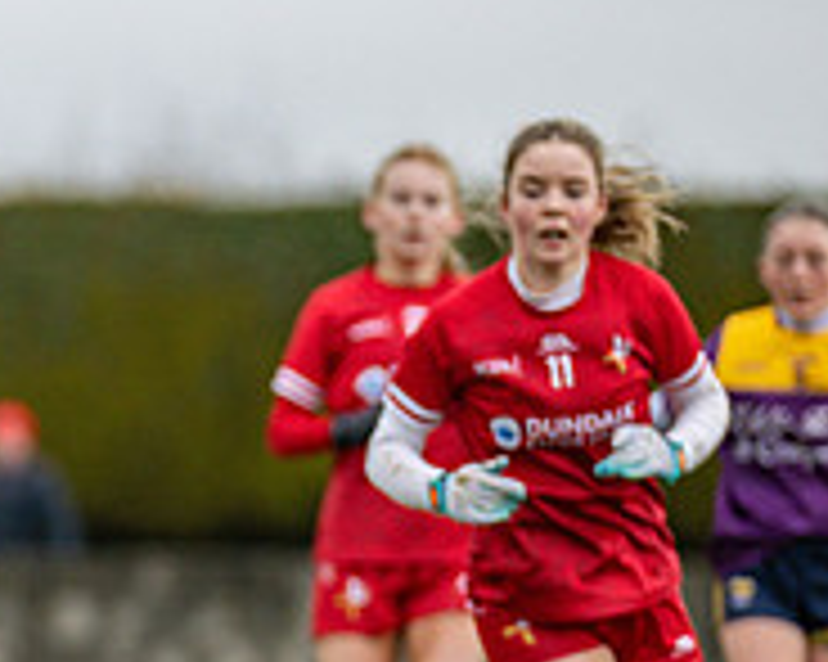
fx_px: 17414
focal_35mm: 711
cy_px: 687
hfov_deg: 2.7
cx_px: -238
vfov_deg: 2.2
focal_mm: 240
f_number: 2.8
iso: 400
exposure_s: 1/1000
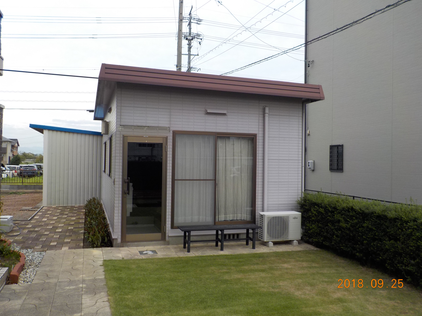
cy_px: 158
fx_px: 366
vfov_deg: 46.8
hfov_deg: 60.0
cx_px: 211
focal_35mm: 30
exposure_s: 1/400
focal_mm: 4.1
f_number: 3.3
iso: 125
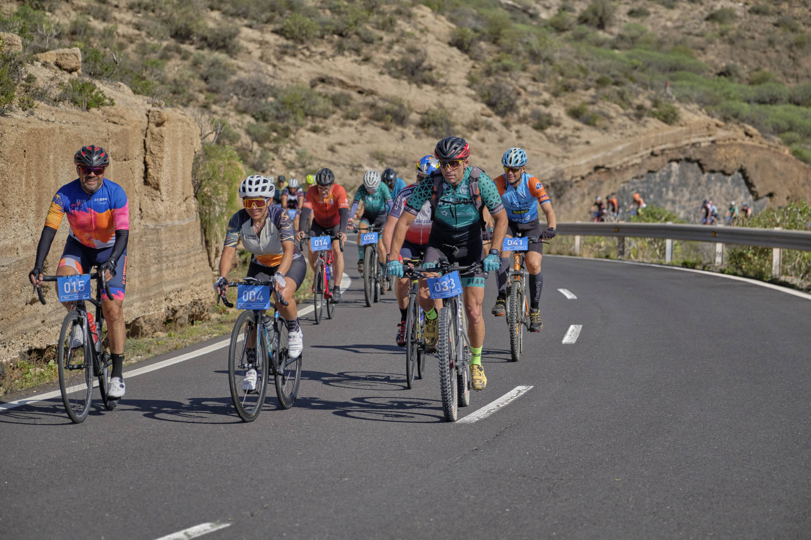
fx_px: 2320
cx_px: 406
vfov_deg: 13.3
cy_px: 270
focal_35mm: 103
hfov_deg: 19.8
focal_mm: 68.7
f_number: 2.8
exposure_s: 1/16000
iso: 800
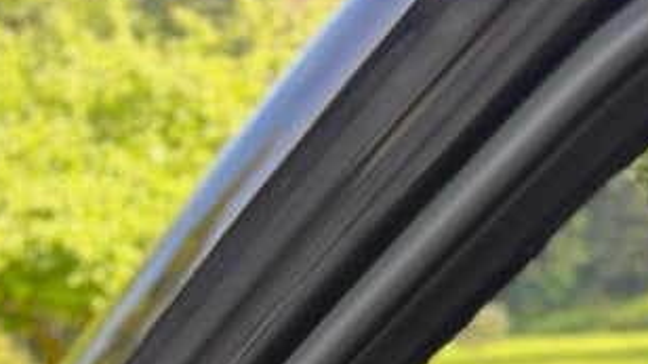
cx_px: 644
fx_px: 1615
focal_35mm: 94
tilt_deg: -24.8
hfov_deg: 21.9
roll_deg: -0.4
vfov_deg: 10.4
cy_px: 977
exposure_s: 1/193
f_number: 1.6
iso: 50
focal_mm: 5.96
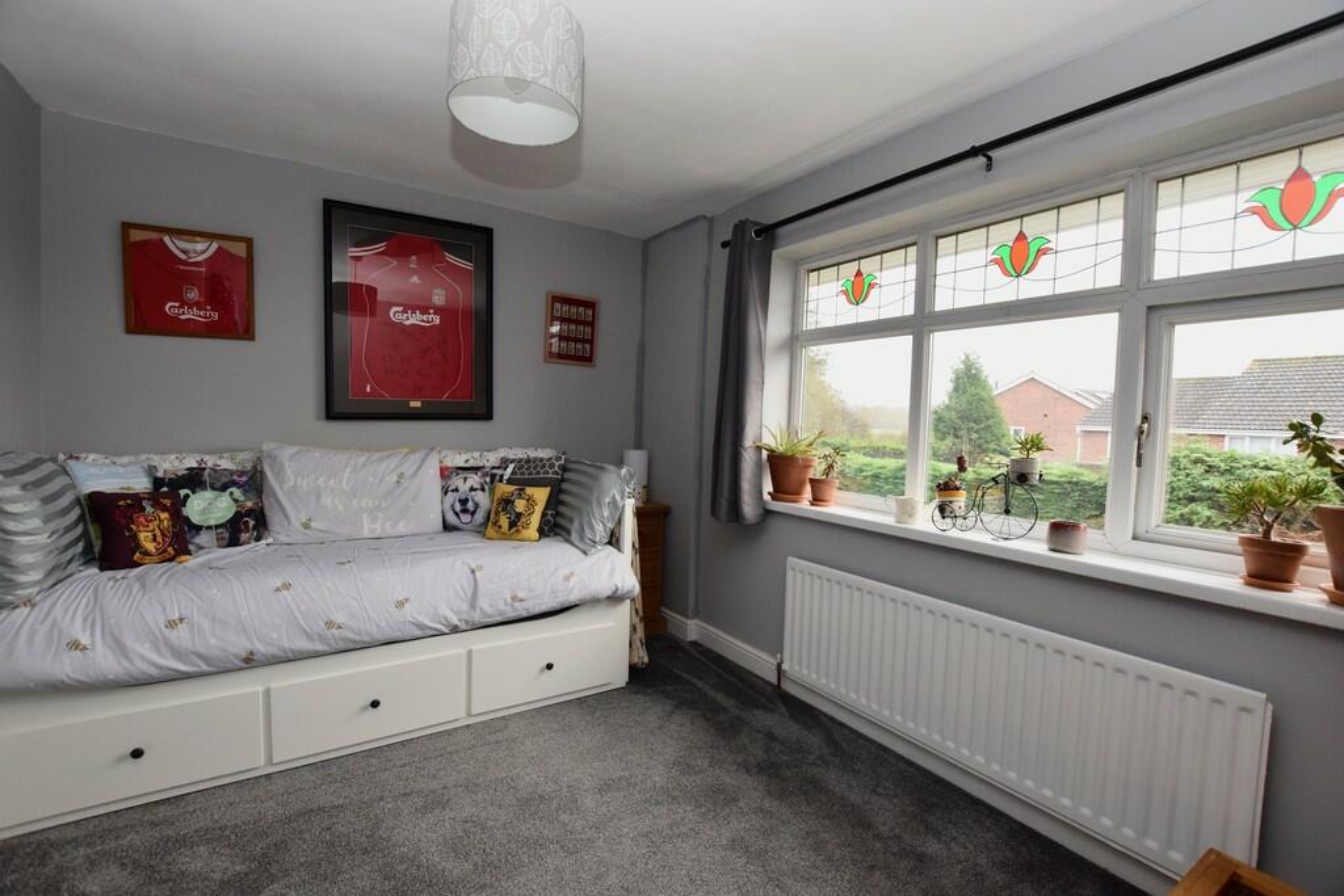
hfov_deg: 100.4
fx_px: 560
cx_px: 672
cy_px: 448
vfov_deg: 77.3
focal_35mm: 15
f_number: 5
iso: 800
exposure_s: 1/100
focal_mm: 10
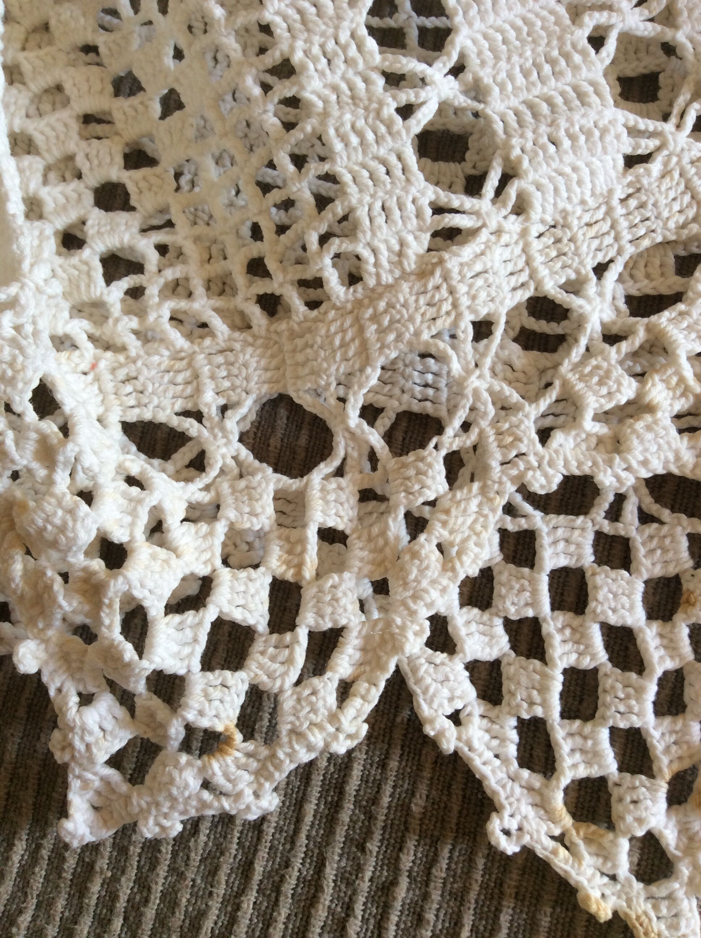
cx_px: 350
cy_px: 469
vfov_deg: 56.9
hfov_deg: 44.1
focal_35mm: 32
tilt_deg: -81.2
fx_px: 866
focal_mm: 3.3
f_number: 2.4
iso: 40
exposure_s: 1/33
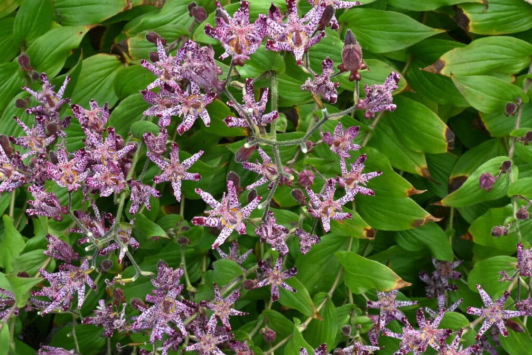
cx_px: 238
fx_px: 911
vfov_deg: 22.0
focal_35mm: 62
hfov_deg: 32.5
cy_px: 213
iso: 400
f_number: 16
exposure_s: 1/60
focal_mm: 33
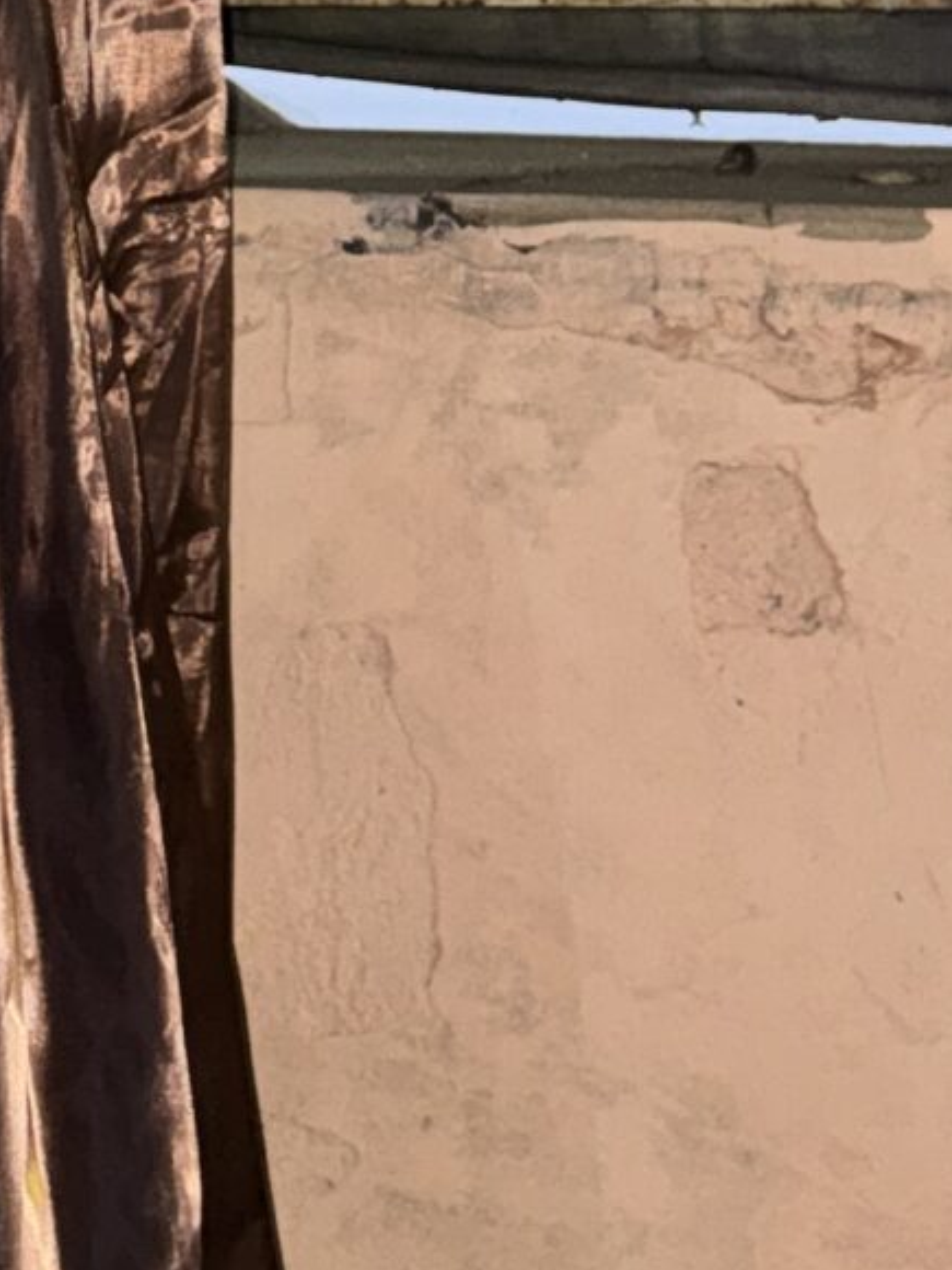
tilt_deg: +6.9
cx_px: -179
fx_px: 3887
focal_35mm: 106
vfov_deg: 17.1
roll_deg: +0.5
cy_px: -510
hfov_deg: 13.6
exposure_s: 1/6
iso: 160
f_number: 1.78
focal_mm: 6.76
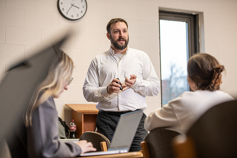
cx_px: 118
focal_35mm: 82
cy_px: 79
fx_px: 540
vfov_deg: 16.7
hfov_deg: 24.8
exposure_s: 1/200
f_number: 2.8
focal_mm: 82
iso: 800
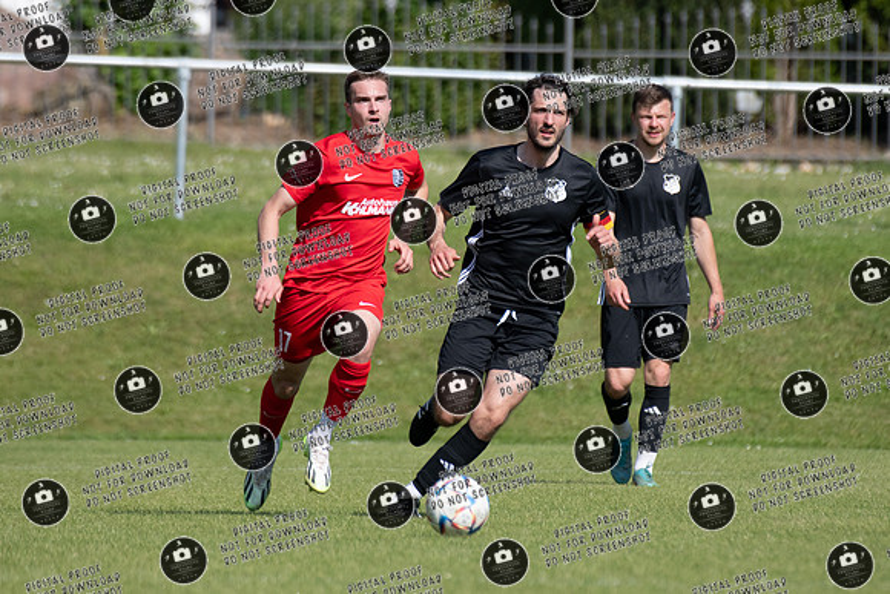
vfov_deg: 1.9
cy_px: 244
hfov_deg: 2.8
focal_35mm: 728
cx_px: 464
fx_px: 18013
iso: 360
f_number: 5.6
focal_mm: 440
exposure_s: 1/1600
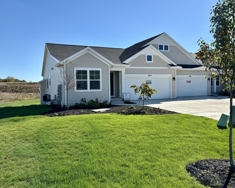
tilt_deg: -2.5
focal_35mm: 28
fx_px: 195
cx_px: 112
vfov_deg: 51.5
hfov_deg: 62.2
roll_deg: +1.3
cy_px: 92
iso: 50
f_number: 1.6
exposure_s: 1/3534
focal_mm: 5.96
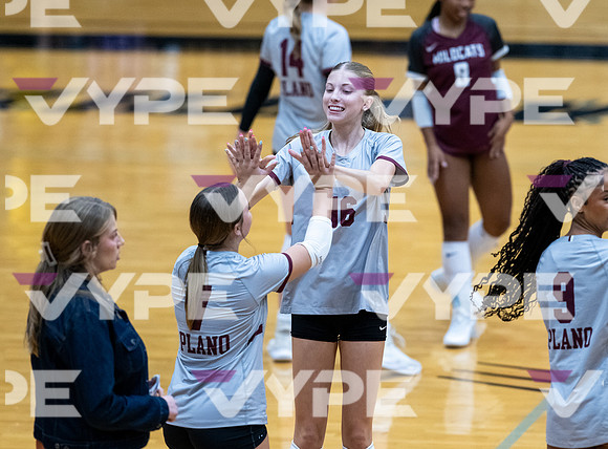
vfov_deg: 4.7
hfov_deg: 6.3
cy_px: 222
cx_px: 355
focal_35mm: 314
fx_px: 5490
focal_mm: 200
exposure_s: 1/1600
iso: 3200
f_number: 2
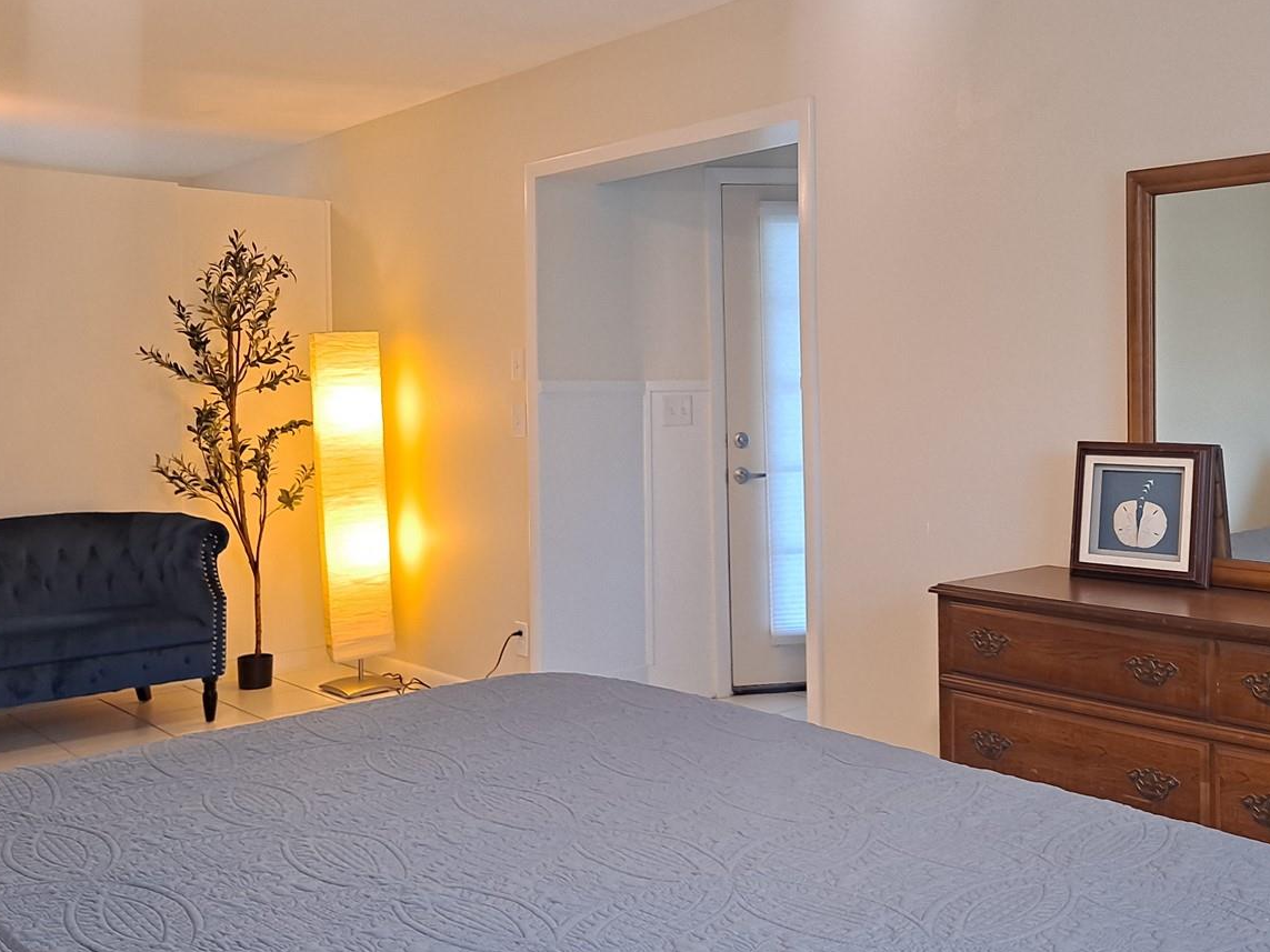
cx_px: 680
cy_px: 413
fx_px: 1284
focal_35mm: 35
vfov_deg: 40.6
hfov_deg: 52.6
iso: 100
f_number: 2
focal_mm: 4.6
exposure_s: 1/50
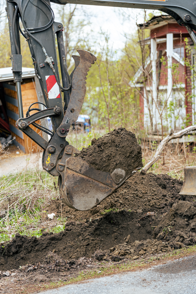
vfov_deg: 26.1
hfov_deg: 17.6
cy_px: 147
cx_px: 98
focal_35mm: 78
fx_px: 635
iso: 160
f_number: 2.8
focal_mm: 77.7
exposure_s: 1/400
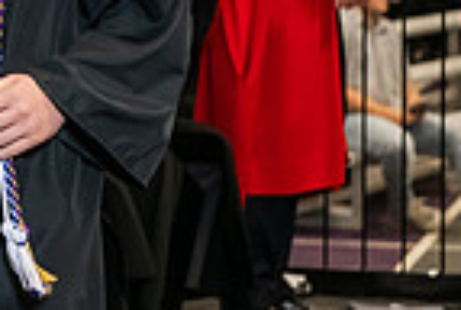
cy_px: -186
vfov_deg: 4.8
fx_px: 3632
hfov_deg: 7.1
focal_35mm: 283
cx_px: -274
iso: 2500
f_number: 5
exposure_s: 1/200
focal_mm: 70
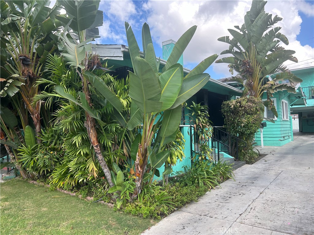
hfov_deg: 67.3
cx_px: 157
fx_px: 236
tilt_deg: +2.6
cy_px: 118
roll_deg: -0.9
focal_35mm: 26
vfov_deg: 53.1
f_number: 1.5
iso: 50
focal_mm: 5.7
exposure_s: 1/909
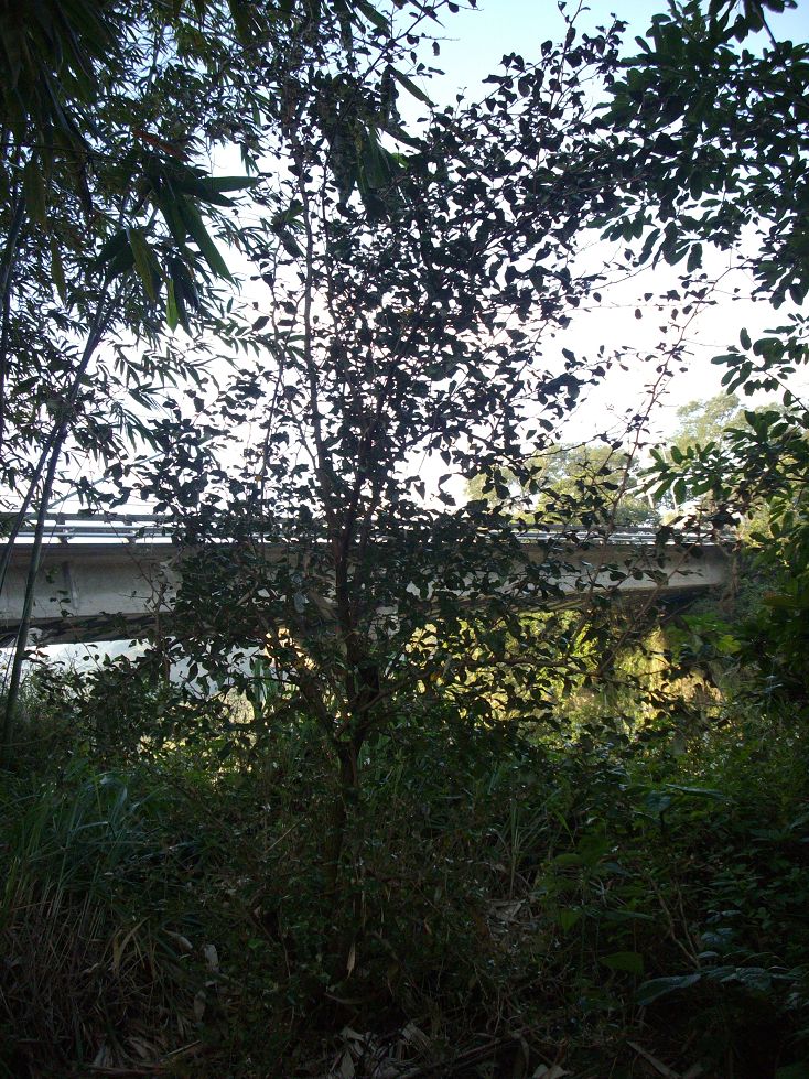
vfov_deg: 50.1
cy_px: 540
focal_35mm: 37
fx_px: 1153
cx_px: 404
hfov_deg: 38.7
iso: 151
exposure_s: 1/250
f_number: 2.8
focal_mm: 6.2
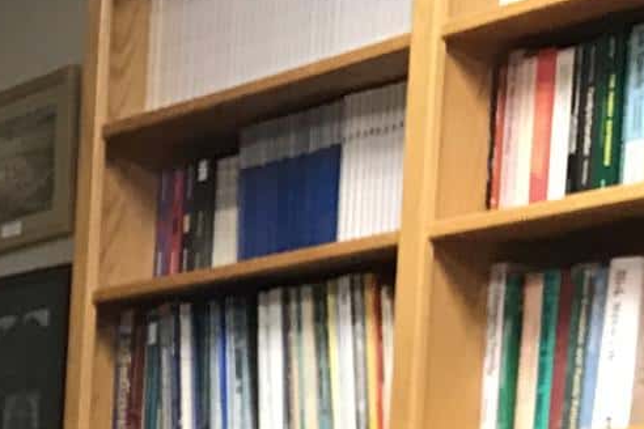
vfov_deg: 9.2
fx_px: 2540
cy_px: 770
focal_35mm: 142
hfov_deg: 12.4
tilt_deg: -1.3
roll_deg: -3.2
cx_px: -728
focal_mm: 3.99
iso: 40
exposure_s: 1/20
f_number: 1.8
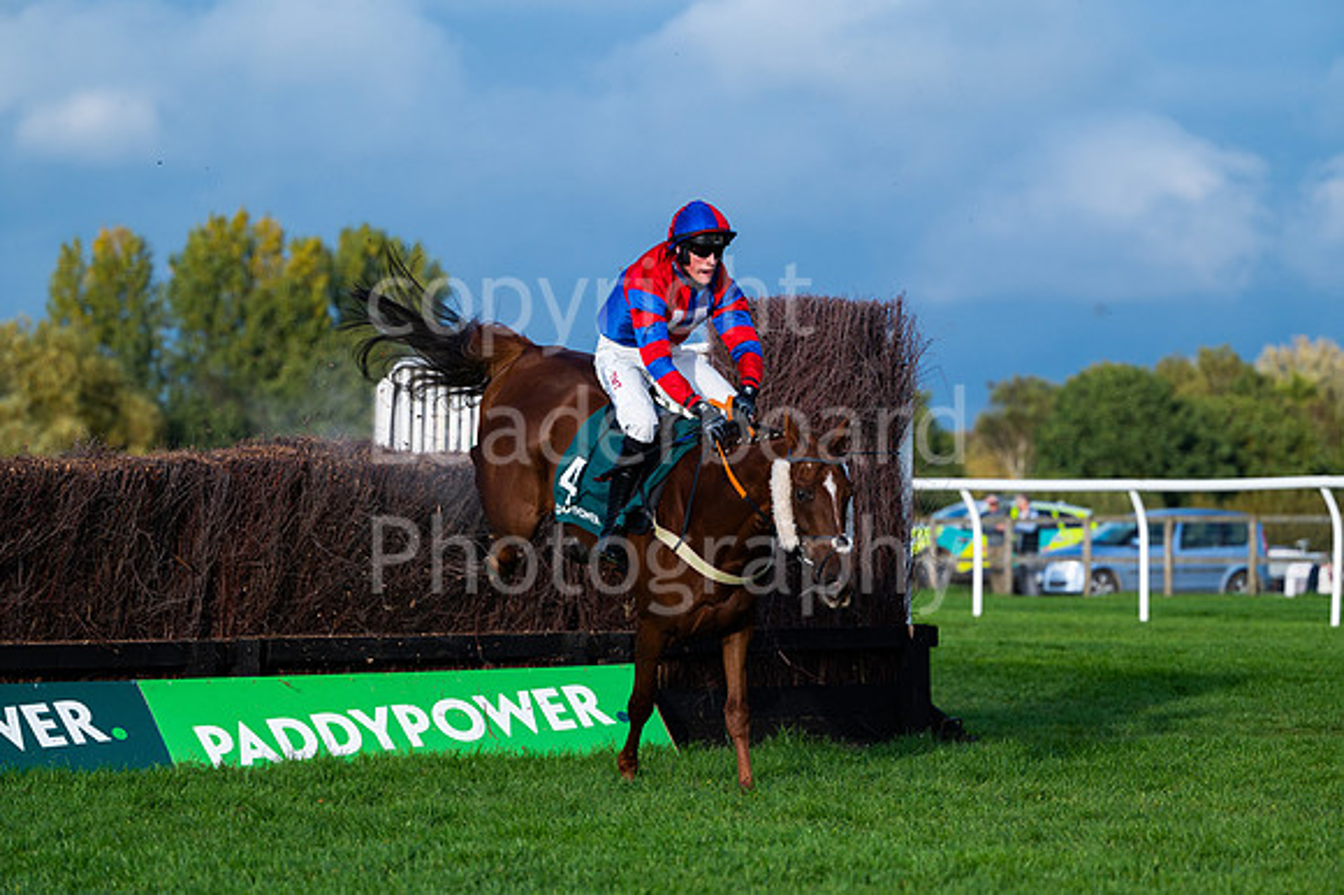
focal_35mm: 155
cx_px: 672
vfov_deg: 8.8
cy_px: 448
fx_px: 5783
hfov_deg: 13.3
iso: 400
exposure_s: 1/3200
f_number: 4
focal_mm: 155
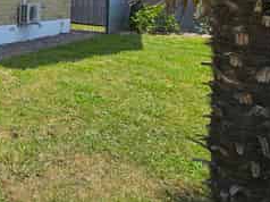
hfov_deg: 33.6
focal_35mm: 36
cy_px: 23
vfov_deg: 37.2
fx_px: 281
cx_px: -96
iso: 50
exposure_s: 1/3238
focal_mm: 2.2
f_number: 2.2
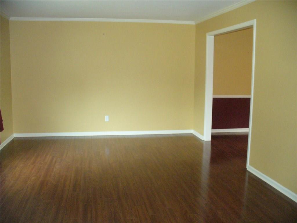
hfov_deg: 50.1
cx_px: 148
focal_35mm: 37
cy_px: 112
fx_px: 317
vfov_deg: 38.7
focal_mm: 6.1
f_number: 2.8
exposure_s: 1/60
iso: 400
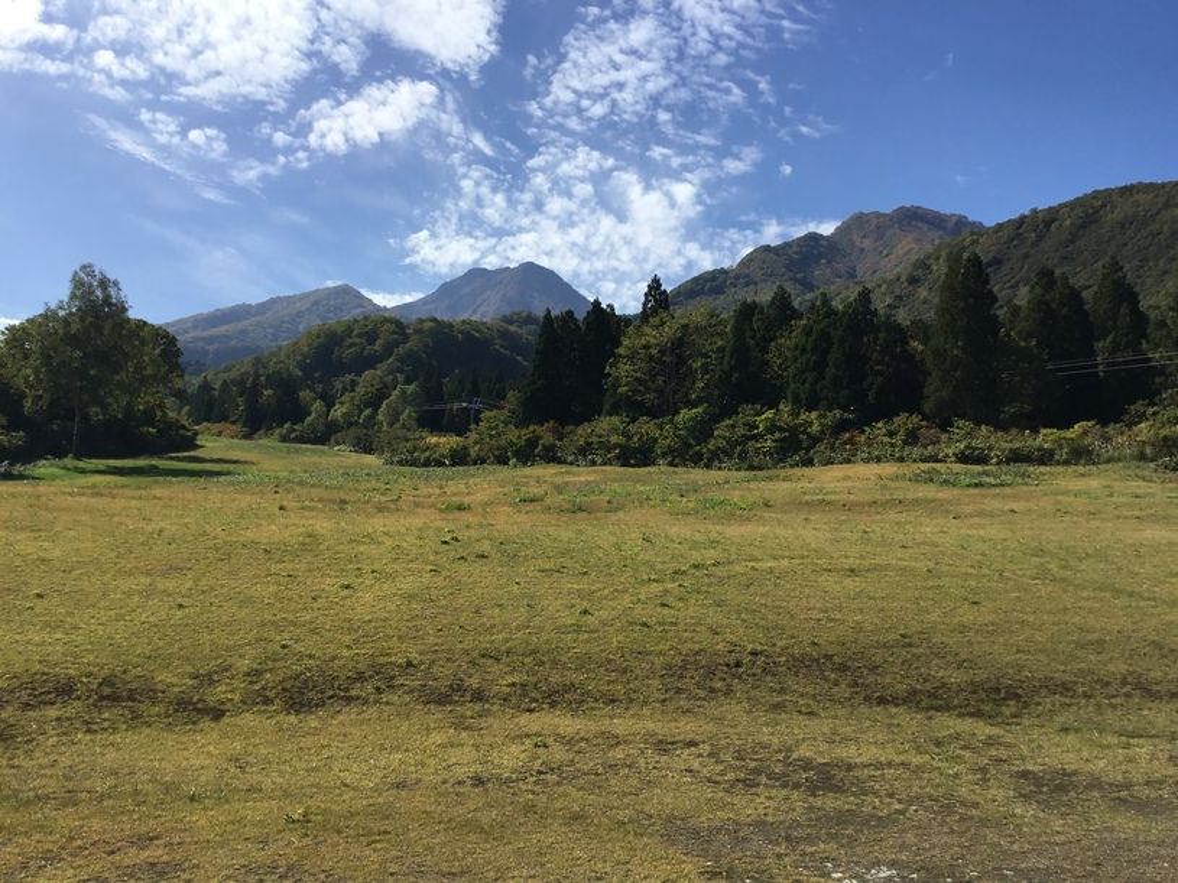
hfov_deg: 58.4
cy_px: 442
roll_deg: +0.4
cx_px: 589
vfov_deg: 45.4
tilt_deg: +7.4
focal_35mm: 31
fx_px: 1055
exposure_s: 1/1894
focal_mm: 3.3
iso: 25
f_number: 2.4
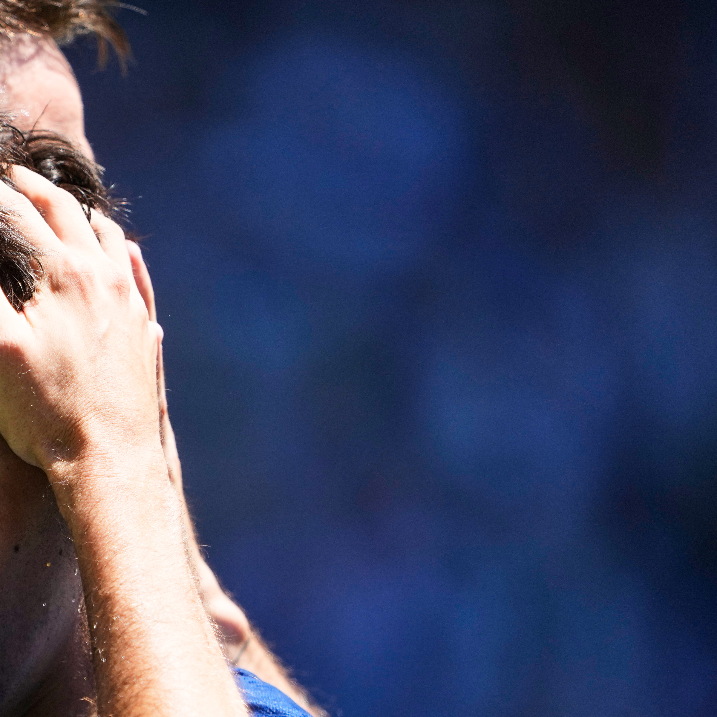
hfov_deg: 2.3
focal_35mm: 766
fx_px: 17950
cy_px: 510
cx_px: -13
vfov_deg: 2.3
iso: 400
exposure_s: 1/3200
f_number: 2.8
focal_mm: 400
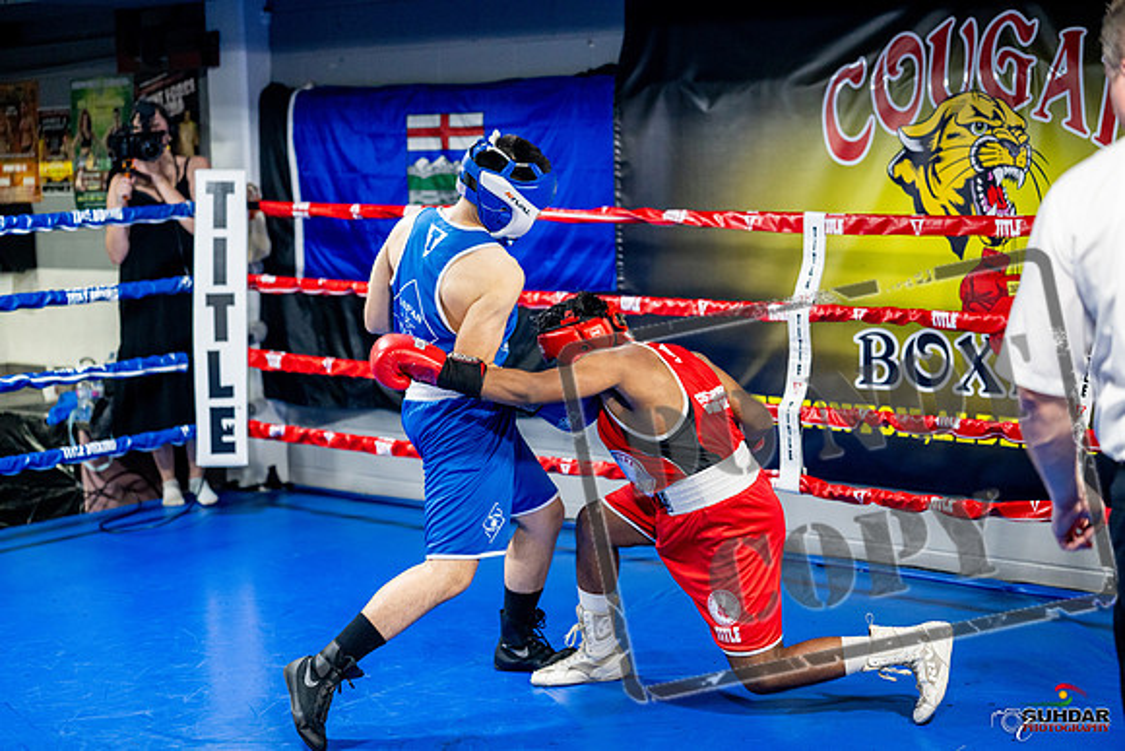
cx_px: 562
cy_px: 376
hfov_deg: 33.4
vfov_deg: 22.6
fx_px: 1875
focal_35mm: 60
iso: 4000
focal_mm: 60
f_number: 2
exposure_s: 1/800
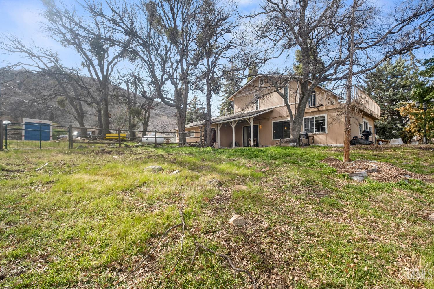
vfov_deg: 77.3
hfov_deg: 100.4
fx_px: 181
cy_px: 144
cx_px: 217
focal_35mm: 15
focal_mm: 10
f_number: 5.6
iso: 250
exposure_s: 1/450
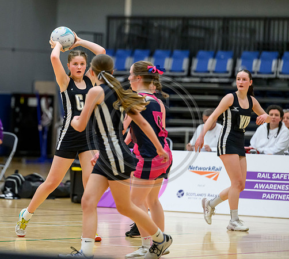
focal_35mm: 275
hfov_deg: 6.7
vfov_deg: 6.0
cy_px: 111
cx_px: 67
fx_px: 2465
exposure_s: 1/1000
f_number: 3.2
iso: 6400
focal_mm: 200
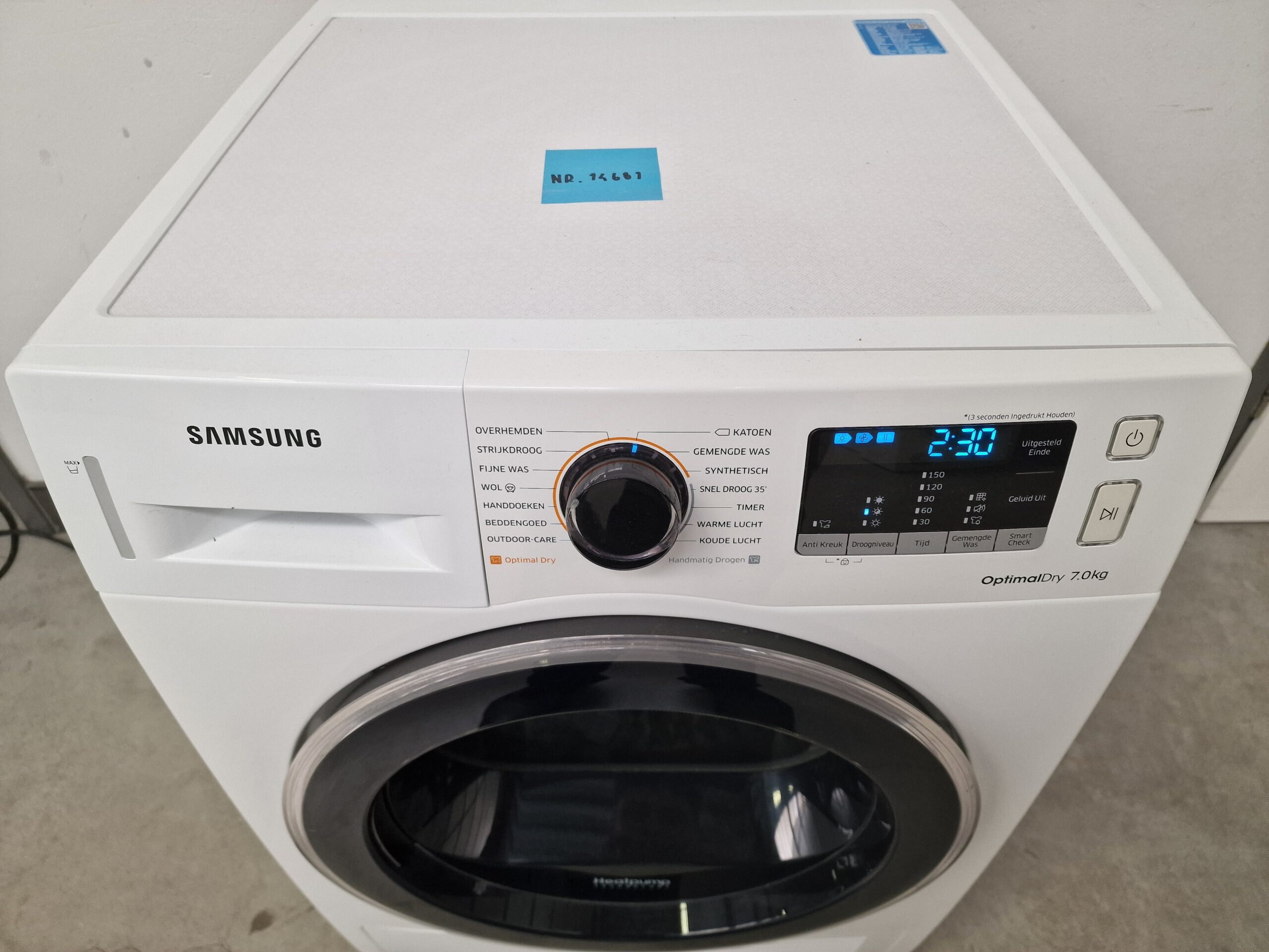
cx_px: 634
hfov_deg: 73.9
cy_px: 476
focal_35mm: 23
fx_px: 843
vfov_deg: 58.9
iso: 160
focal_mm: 6.4
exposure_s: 1/100
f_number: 1.8
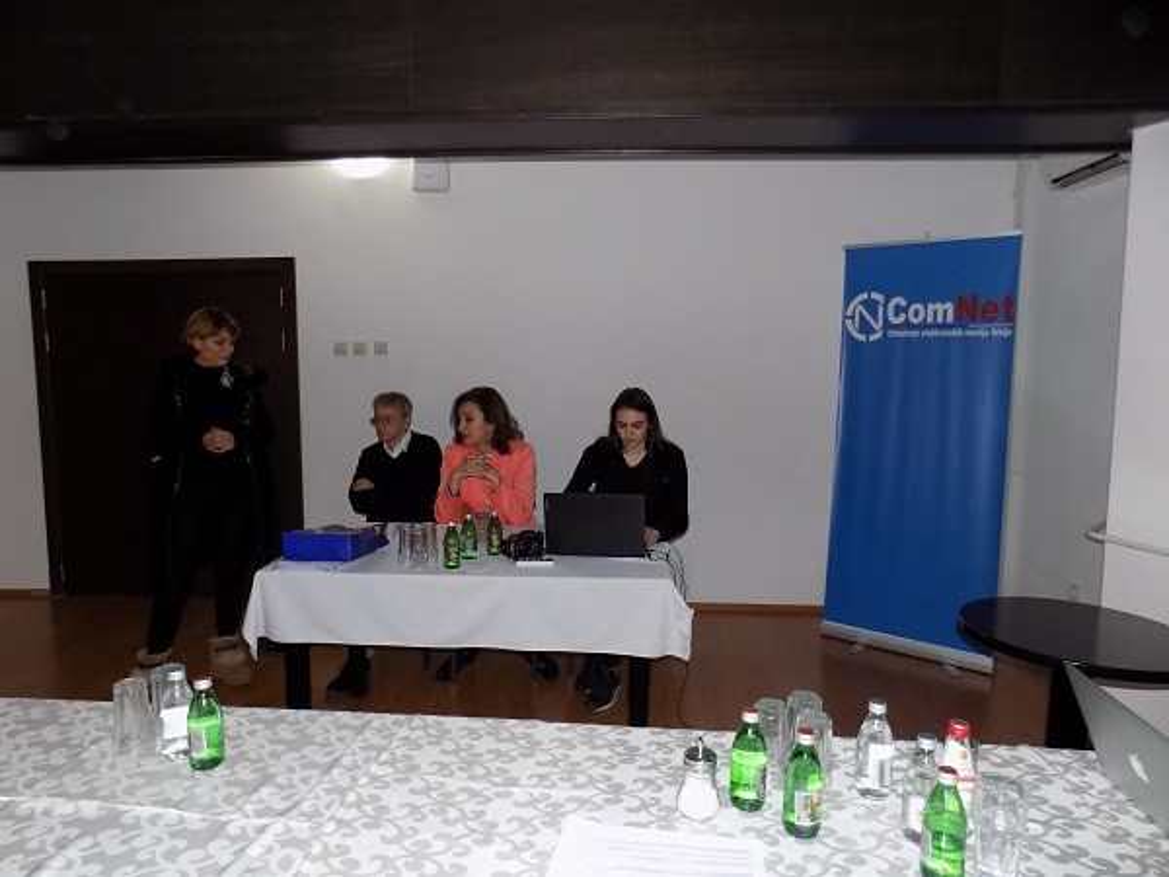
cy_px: 438
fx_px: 777
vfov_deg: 58.9
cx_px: 584
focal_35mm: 23
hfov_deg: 73.9
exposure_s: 1/30
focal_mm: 4
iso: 200
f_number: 3.1
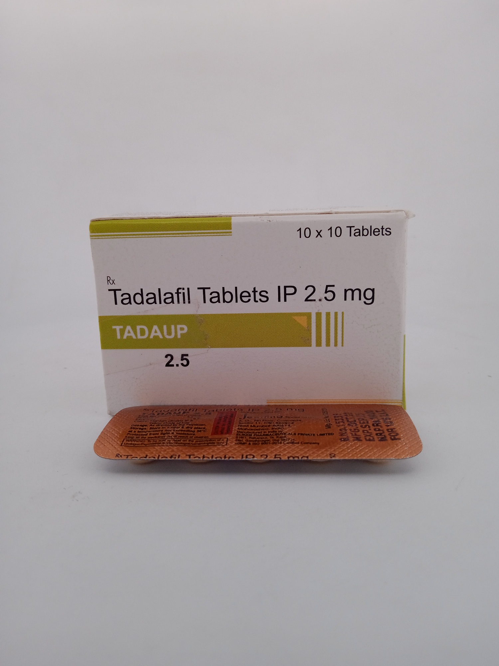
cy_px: 333
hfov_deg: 49.7
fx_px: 538
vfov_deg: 63.4
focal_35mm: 28
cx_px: 250
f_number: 2.2
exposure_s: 1/184
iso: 100
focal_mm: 3.43
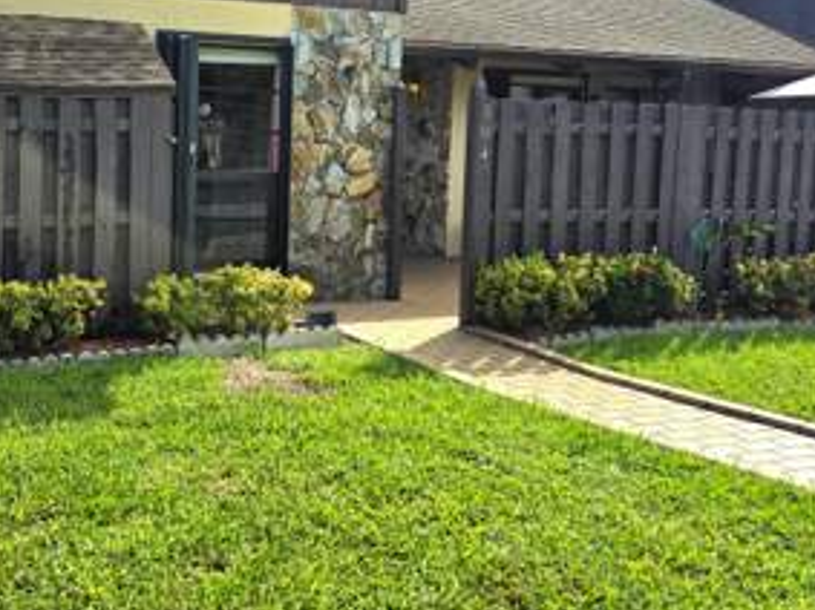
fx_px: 918
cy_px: 137
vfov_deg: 35.8
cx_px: 291
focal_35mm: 39
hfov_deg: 47.3
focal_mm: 6.5
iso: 40
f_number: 1.4
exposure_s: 1/10000
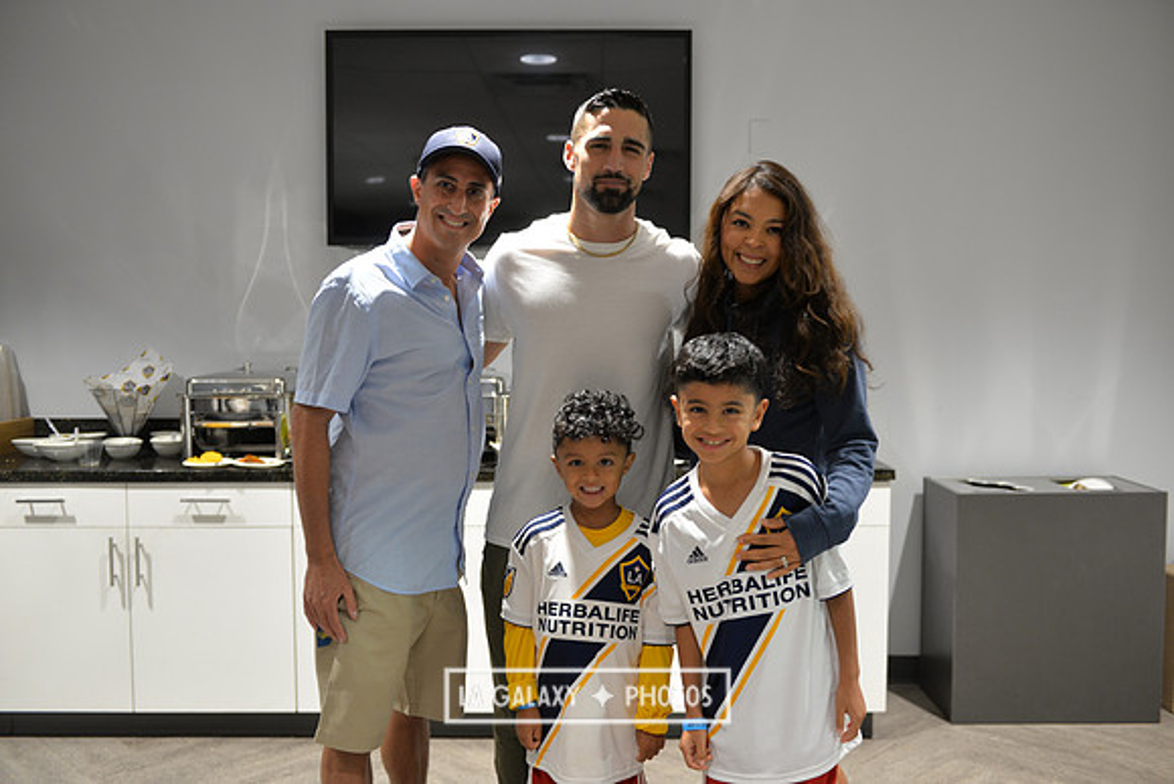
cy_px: 392
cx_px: 587
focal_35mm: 35
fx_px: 1142
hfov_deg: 54.4
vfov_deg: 37.9
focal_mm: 35
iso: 800
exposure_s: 1/50
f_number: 2.8
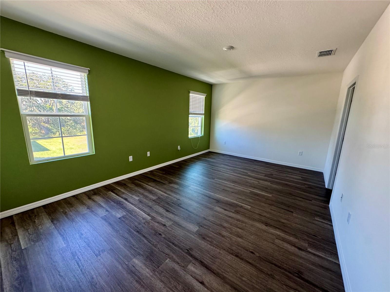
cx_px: 195
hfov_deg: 102.1
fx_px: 158
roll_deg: -2.0
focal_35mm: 14
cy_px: 146
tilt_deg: -12.2
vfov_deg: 85.7
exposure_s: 1/83
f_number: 2.2
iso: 320
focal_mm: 2.22
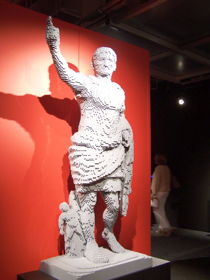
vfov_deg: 49.0
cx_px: 105
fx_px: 307
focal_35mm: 38
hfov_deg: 37.7
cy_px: 140
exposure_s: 1/4
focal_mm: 6.3
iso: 80
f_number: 2.8
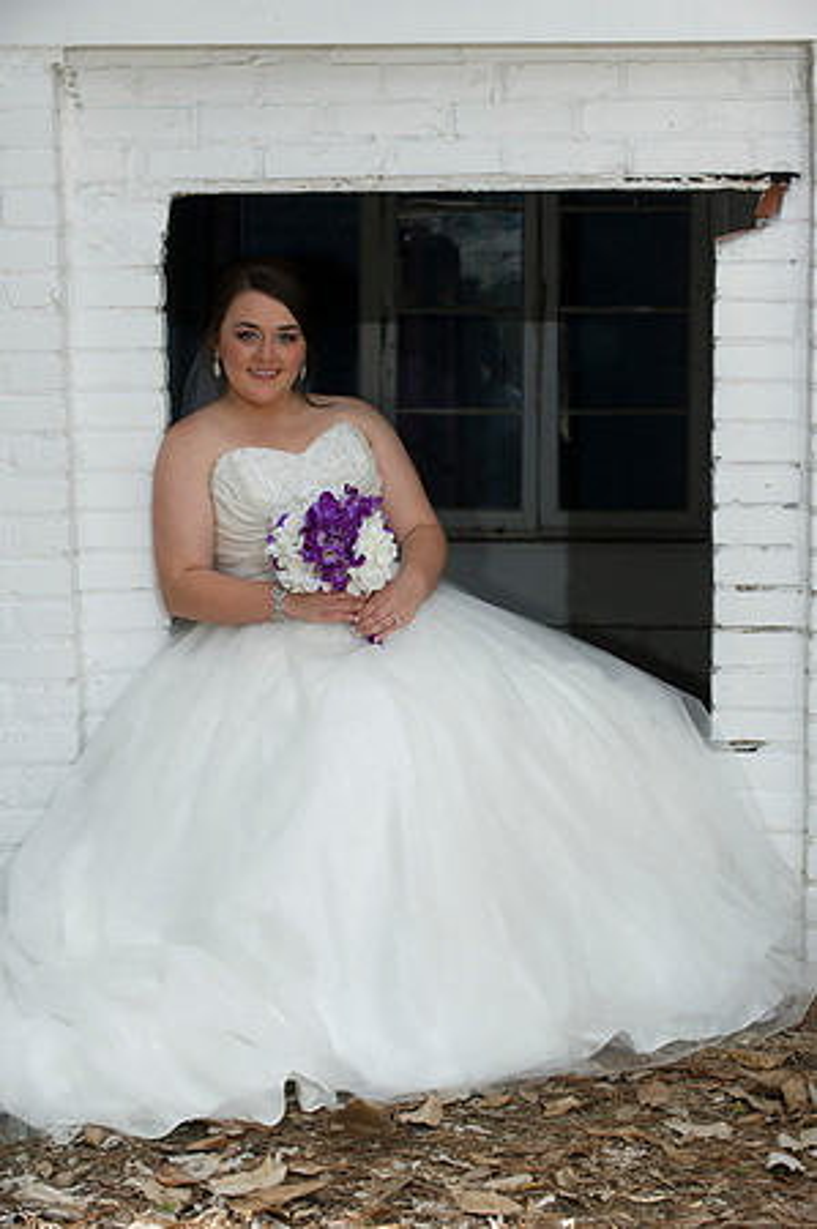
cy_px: 614
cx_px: 408
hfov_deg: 13.0
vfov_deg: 19.5
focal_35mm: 105
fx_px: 3582
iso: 320
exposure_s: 1/100
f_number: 8
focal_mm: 105
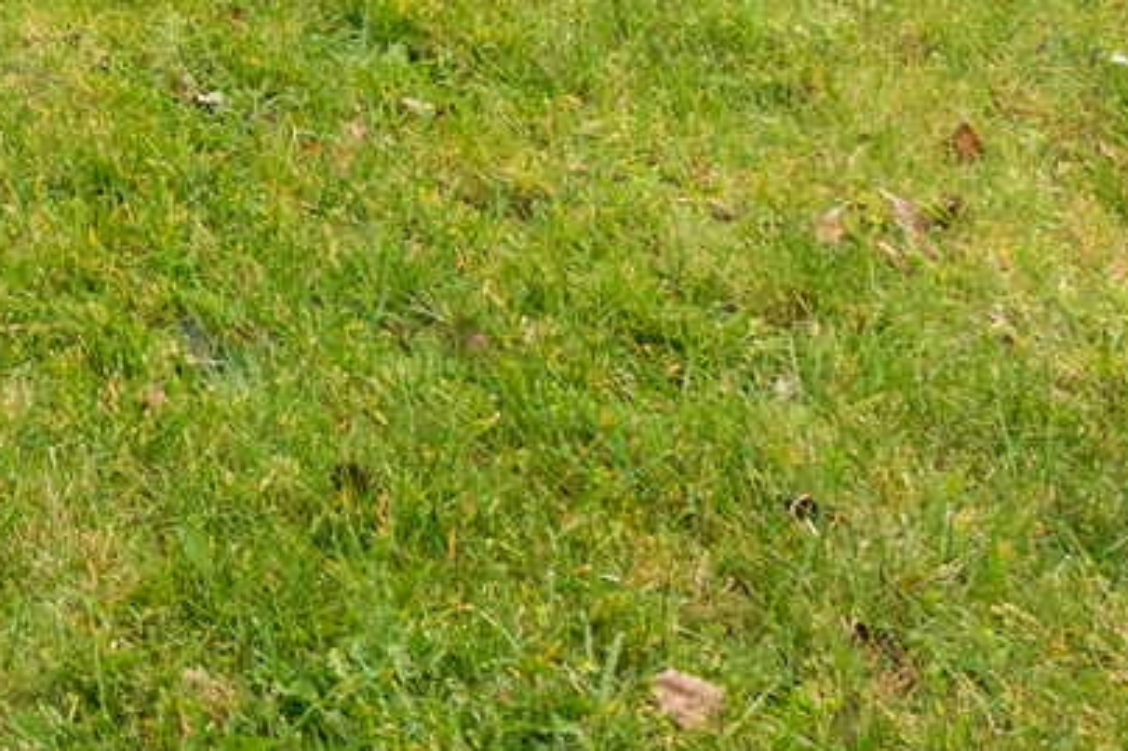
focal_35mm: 98
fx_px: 3068
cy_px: -1094
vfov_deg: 11.4
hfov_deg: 13.4
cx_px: -1779
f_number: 10
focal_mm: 16.5
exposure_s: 1/160
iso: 640
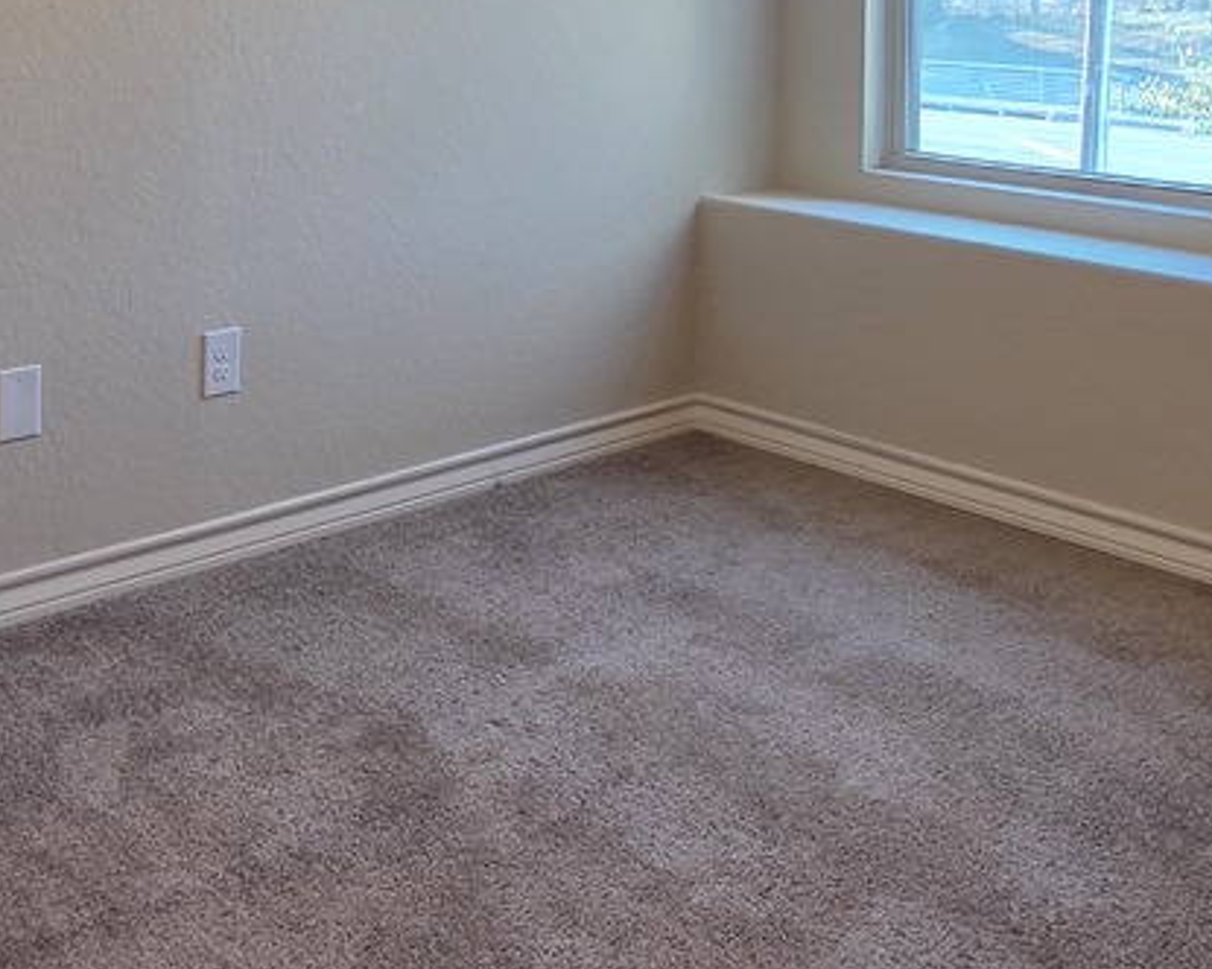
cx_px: 508
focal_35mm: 44
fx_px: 1578
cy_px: -26
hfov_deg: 41.9
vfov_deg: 31.3
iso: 160
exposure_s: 1/60
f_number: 1.9
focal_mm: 2.2
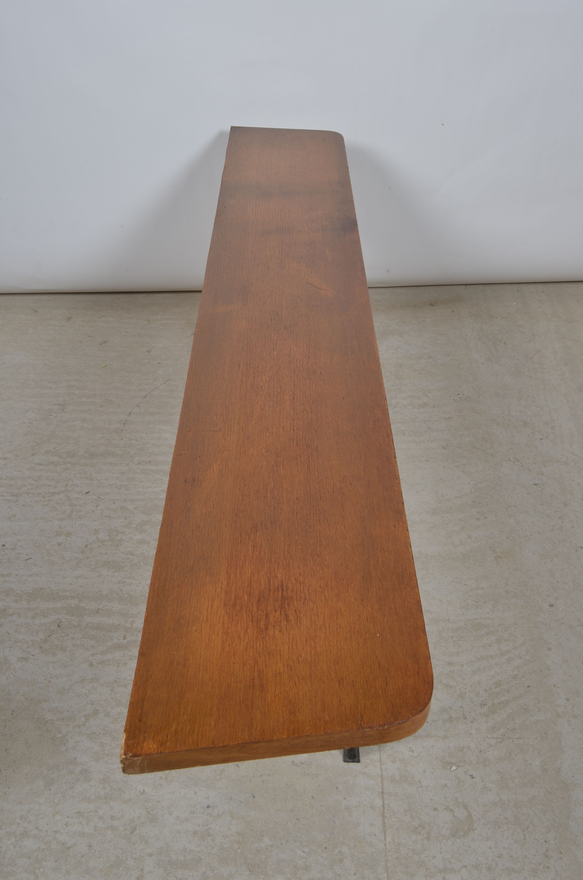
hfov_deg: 36.7
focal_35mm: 36
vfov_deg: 53.2
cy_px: 440
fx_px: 878
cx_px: 292
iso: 100
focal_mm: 24
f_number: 14
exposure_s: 1/125
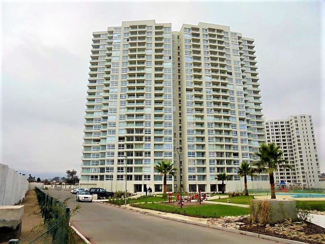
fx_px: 244
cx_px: 162
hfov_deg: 67.3
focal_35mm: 26
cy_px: 122
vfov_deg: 53.1
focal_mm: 4.6
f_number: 3.5
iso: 100
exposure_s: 1/800
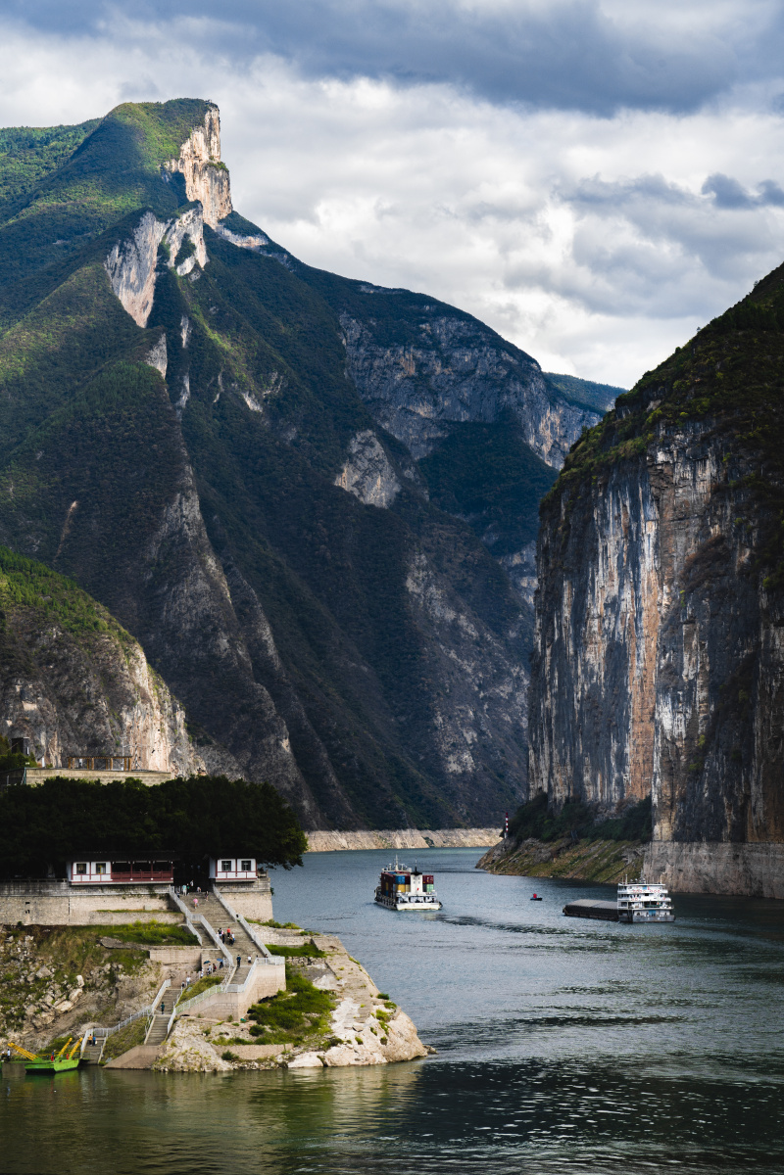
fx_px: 2940
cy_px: 588
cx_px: 392
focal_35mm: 90
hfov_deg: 15.2
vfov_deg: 22.6
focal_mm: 90
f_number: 11
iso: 100
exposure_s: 1/250
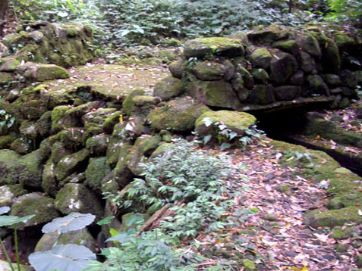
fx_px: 575
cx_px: 99
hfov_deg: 34.3
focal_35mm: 55
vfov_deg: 26.6
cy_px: 131
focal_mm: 5.8
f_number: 2.6
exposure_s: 1/15
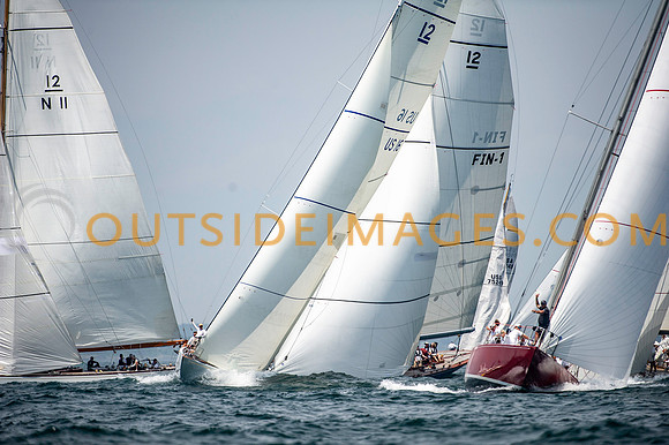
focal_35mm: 380
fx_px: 7057
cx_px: 334
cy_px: 222
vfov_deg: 3.6
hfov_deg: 5.4
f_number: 5
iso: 400
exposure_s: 1/4000
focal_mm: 380
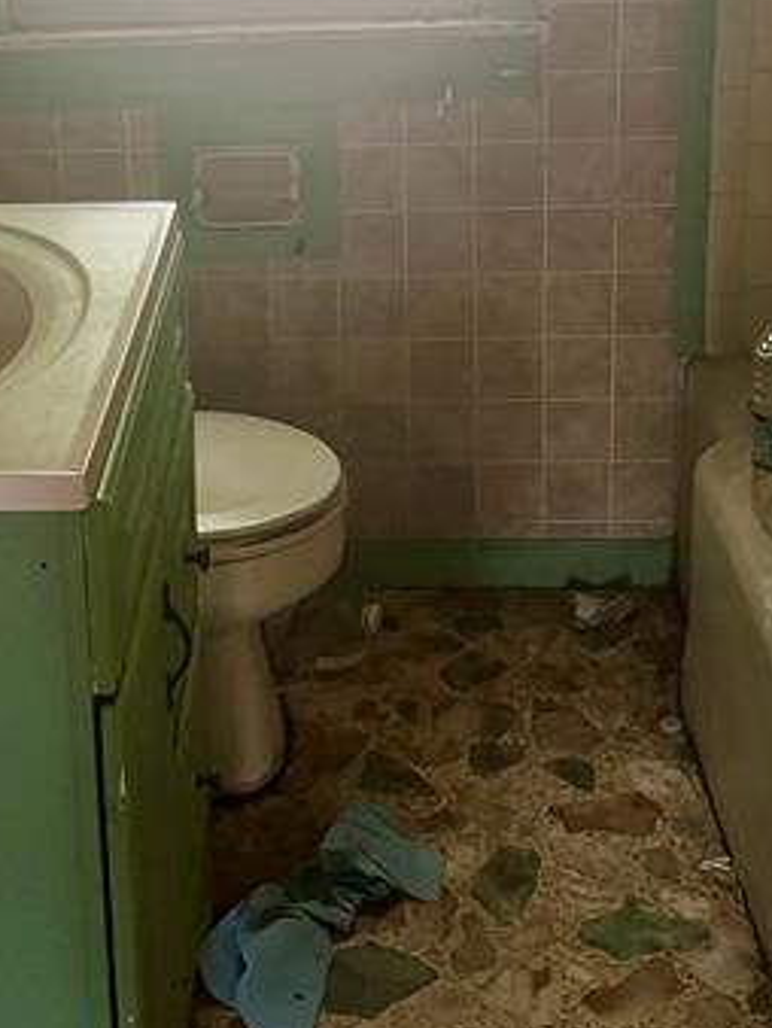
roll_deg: +3.9
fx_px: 1752
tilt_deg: -13.2
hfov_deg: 24.7
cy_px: 170
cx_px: 264
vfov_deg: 31.6
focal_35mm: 59
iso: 320
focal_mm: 5.7
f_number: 1.5
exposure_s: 1/60
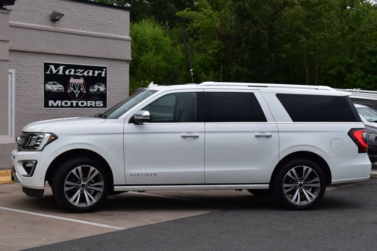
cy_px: 126
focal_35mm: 69
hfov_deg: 29.3
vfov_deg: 19.7
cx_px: 188
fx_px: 722
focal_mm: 46
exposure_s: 1/500
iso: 400
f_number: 11
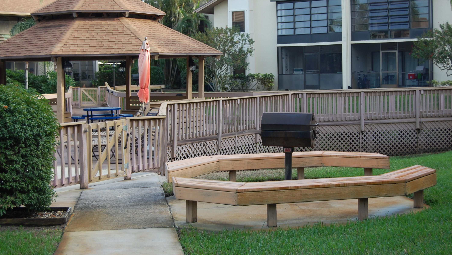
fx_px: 719
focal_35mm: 60
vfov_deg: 20.0
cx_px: 226
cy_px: 106
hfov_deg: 34.9
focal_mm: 38
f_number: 5.6
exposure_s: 1/125
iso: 200
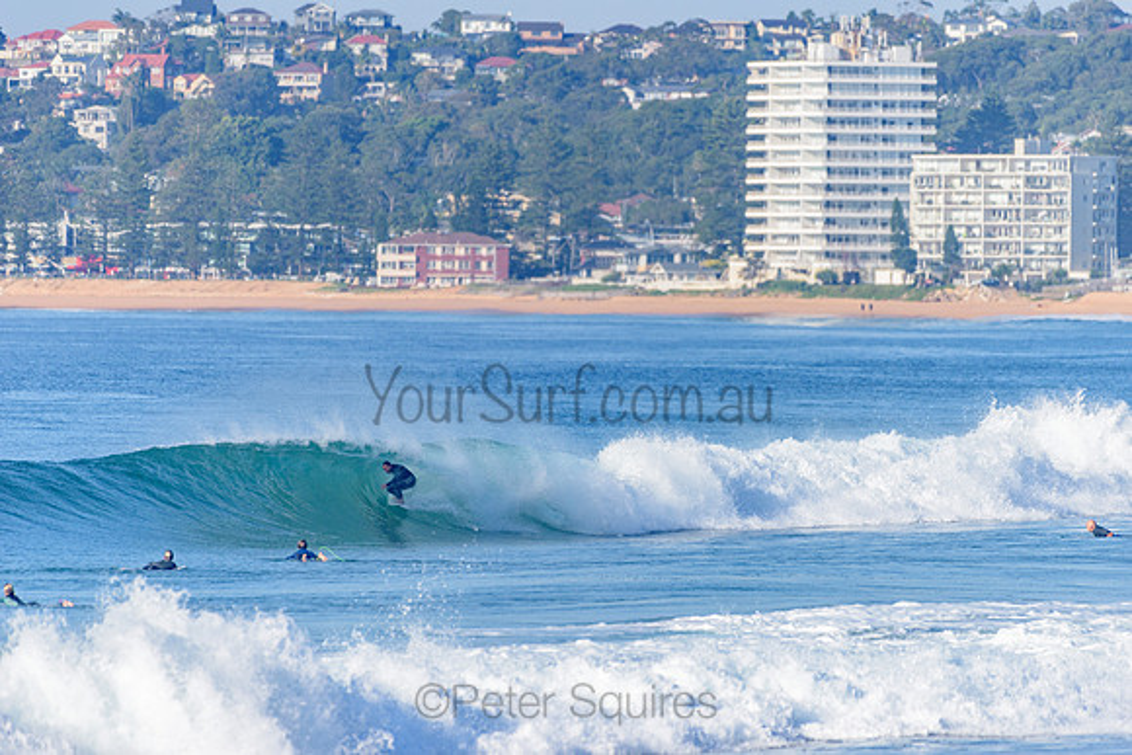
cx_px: 566
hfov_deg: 4.1
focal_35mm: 500
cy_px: 378
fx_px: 15725
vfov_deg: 2.8
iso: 180
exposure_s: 1/2000
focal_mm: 500
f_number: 5.6
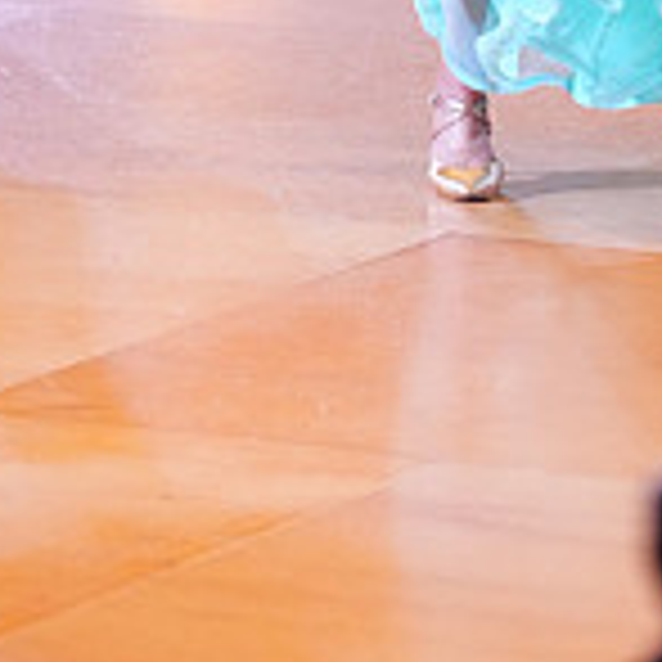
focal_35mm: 474
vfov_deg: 3.7
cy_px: -356
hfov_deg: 3.7
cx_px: 696
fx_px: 10256
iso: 5000
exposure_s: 1/400
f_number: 2.8
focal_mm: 141
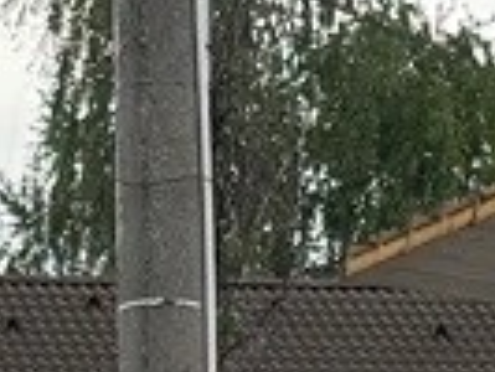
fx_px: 5153
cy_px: 1261
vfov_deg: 4.0
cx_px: 156
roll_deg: +0.3
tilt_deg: -3.4
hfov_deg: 5.5
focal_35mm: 360
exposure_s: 1/876
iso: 64
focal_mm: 6.76
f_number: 1.78
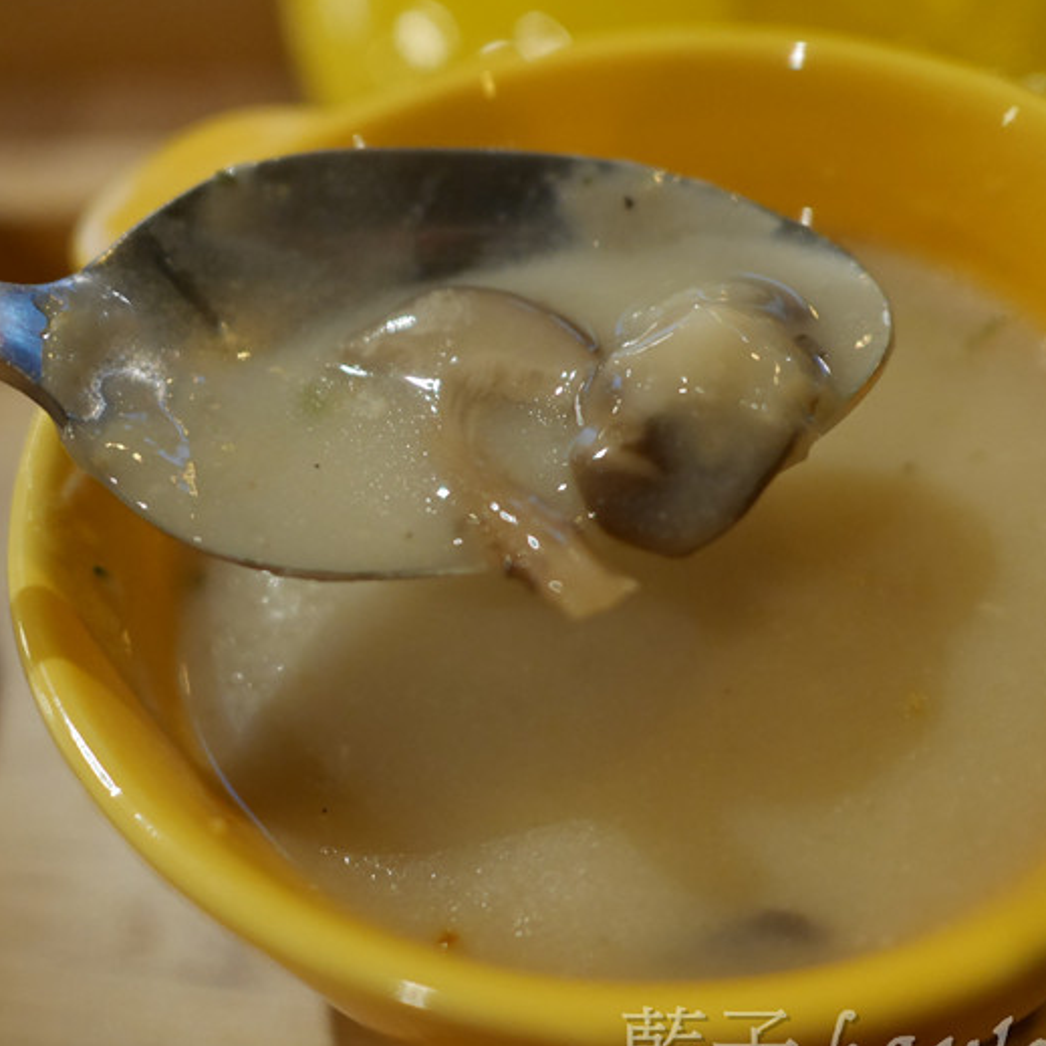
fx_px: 1573
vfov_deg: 36.7
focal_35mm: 46
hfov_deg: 36.8
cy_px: 461
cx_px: 500
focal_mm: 15
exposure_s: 1/60
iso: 1250
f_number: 1.7
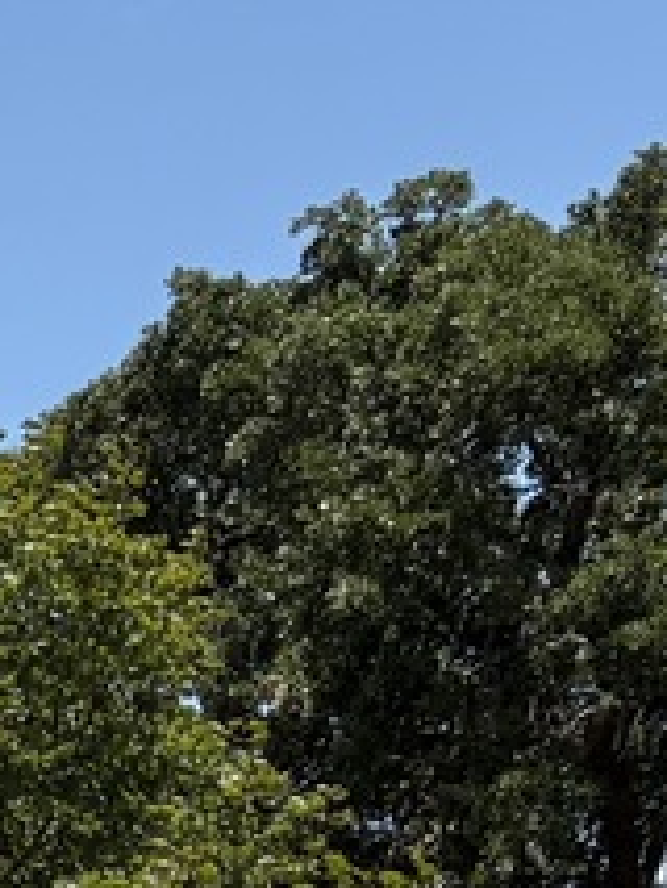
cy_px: 1830
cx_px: -1701
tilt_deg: -0.9
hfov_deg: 7.0
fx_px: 4517
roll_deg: +1.4
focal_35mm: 176
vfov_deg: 10.3
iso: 50
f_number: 1.6
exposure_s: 1/3448
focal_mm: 5.96
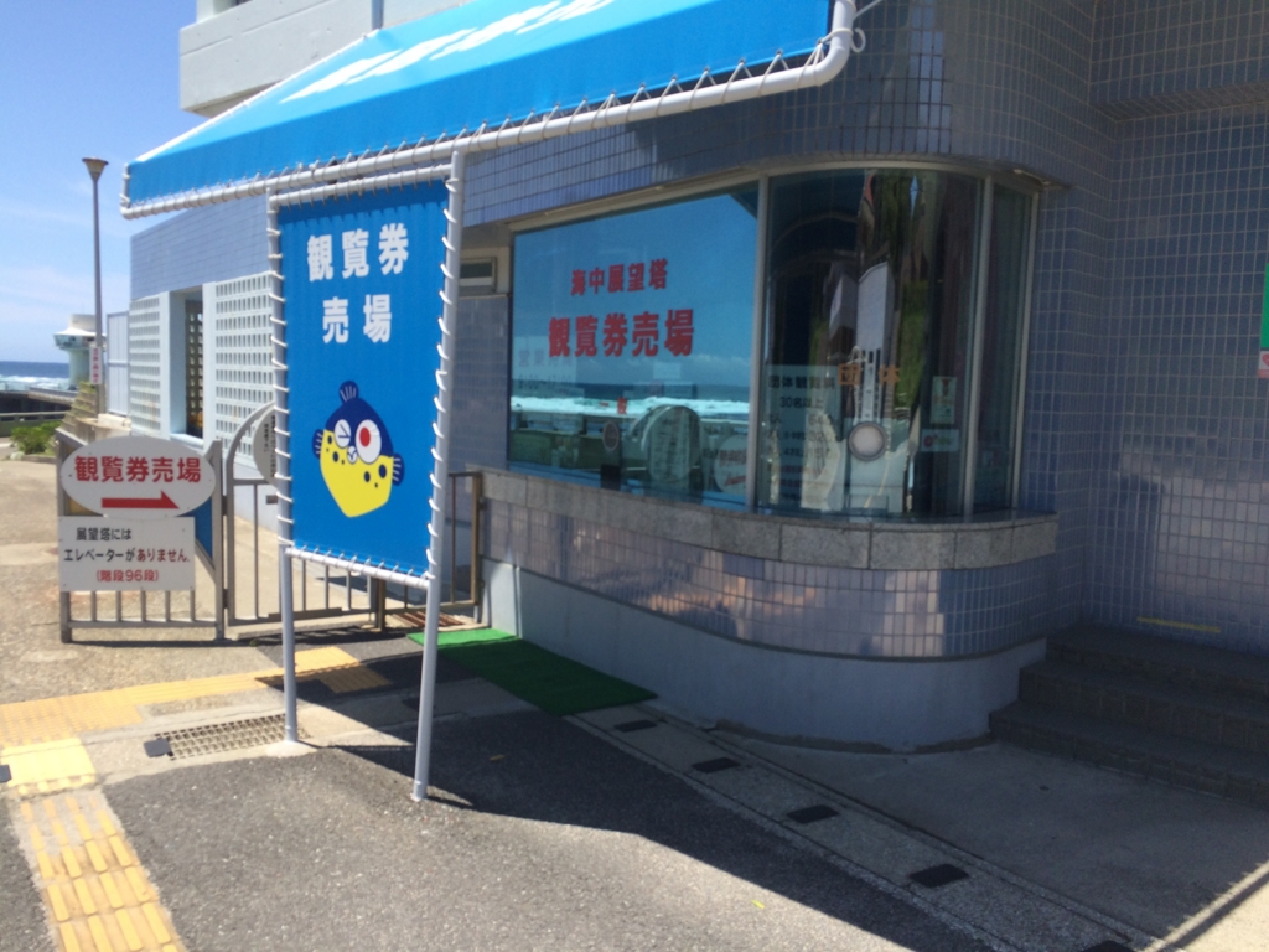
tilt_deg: -6.4
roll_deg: -2.3
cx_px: 634
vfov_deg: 48.2
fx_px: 1063
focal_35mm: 29
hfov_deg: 61.7
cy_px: 476
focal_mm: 4.15
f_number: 2.2
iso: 32
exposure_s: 1/1466
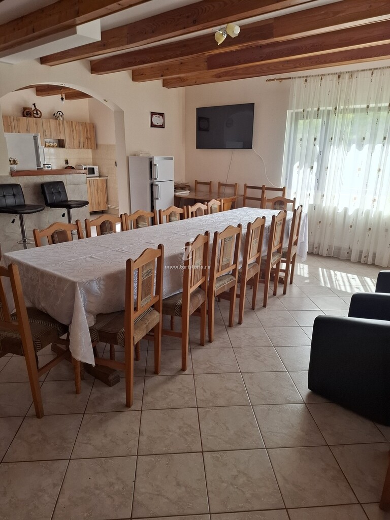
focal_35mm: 23
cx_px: 195
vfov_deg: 73.9
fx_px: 346
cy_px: 260
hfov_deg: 58.9
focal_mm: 5.54
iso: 50
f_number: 1.8
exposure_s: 1/100
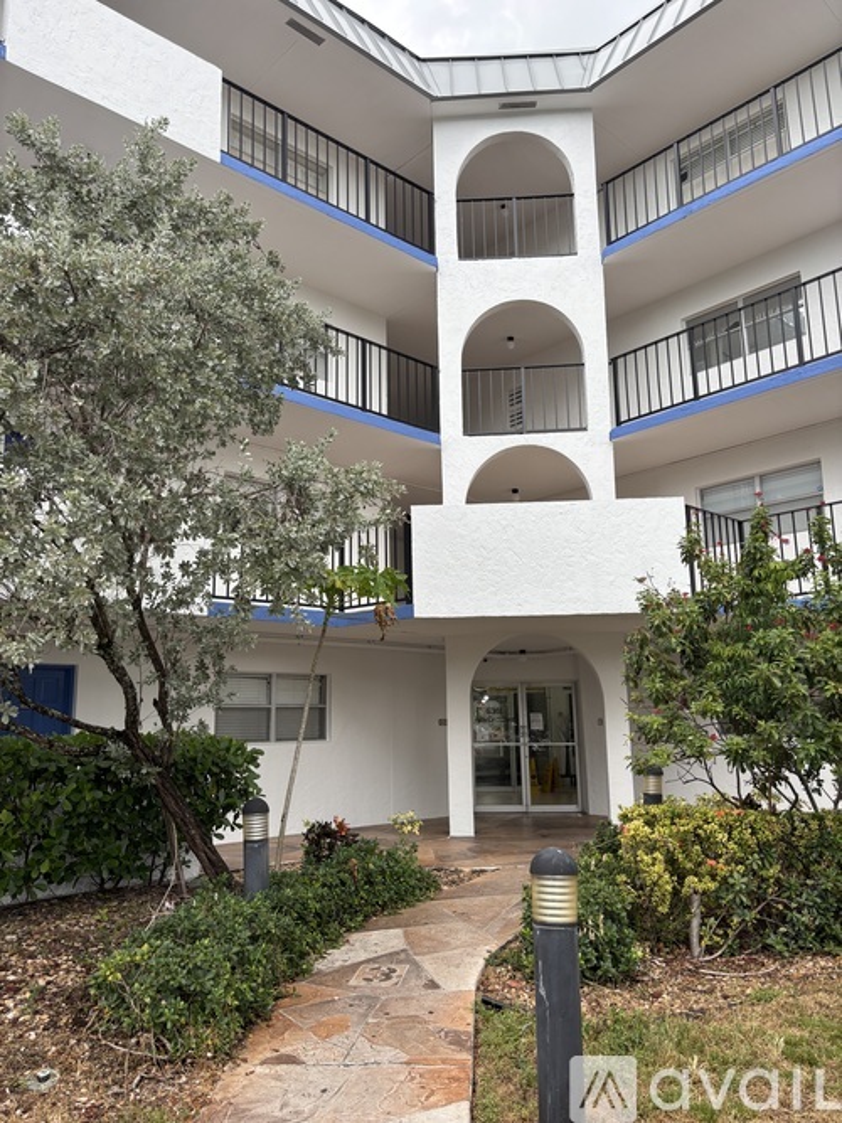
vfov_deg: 67.3
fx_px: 844
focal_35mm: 26
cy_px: 562
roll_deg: +0.4
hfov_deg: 53.0
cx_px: 421
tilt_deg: +9.3
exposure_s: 1/121
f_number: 1.6
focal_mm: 5.96
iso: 40
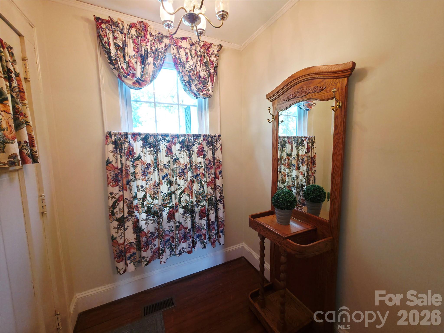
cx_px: 222
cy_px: 166
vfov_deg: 89.9
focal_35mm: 13
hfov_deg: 106.2
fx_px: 167
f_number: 1.9
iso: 100
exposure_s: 1/30
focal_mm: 2.2
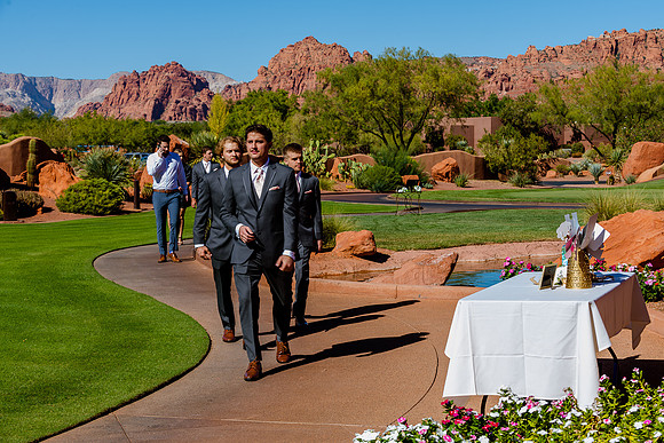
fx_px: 1291
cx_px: 332
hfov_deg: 28.8
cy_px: 222
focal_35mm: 70
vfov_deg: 19.5
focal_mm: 70
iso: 100
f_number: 9
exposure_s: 1/100
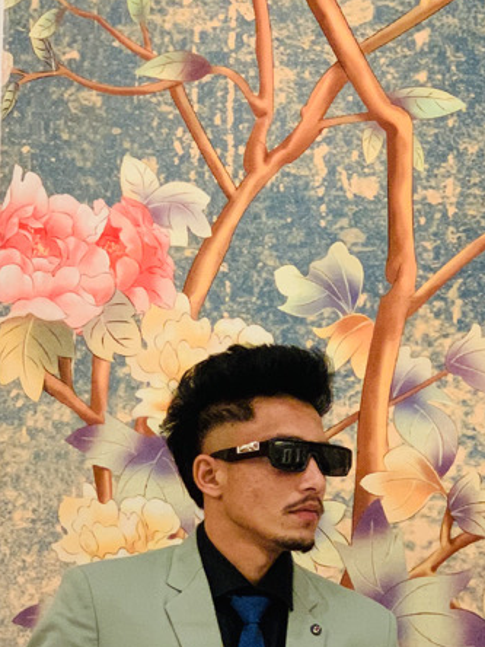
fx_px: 2242
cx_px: 277
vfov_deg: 16.4
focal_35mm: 120
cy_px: 458
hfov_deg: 12.3
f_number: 2.4
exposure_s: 1/50
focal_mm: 6
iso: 250
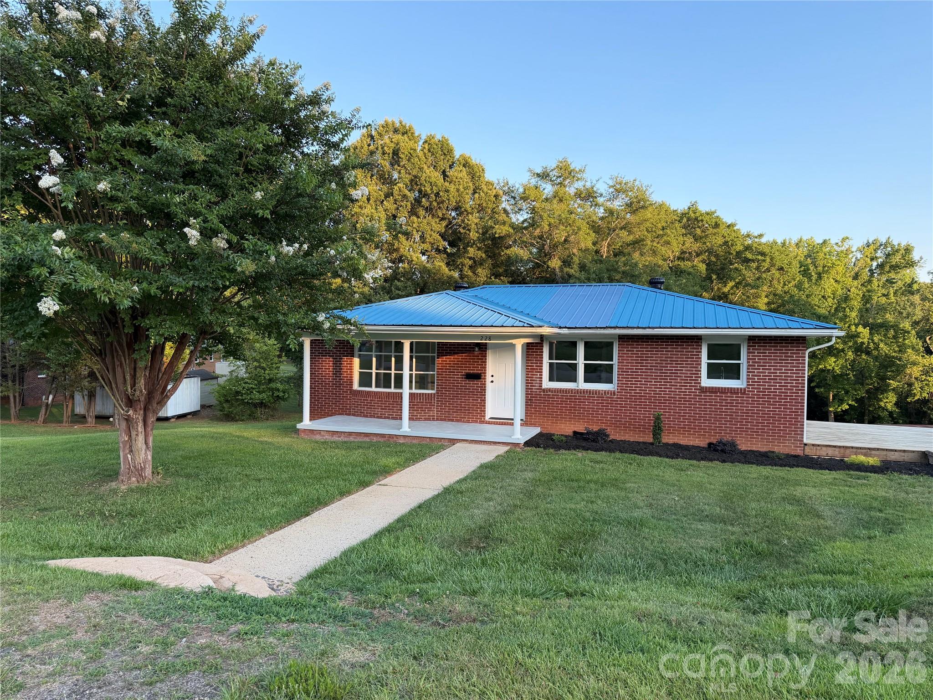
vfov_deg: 56.8
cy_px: 350
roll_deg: -0.3
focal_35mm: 24
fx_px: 647
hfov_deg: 71.6
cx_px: 466
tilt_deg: -1.3
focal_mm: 6.76
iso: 100
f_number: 1.78
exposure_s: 1/627
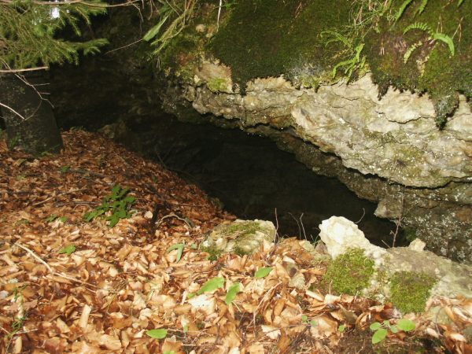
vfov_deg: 40.7
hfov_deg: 52.6
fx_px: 477
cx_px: 236
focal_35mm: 35
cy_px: 177
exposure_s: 1/45
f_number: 3
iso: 200
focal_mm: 7.19
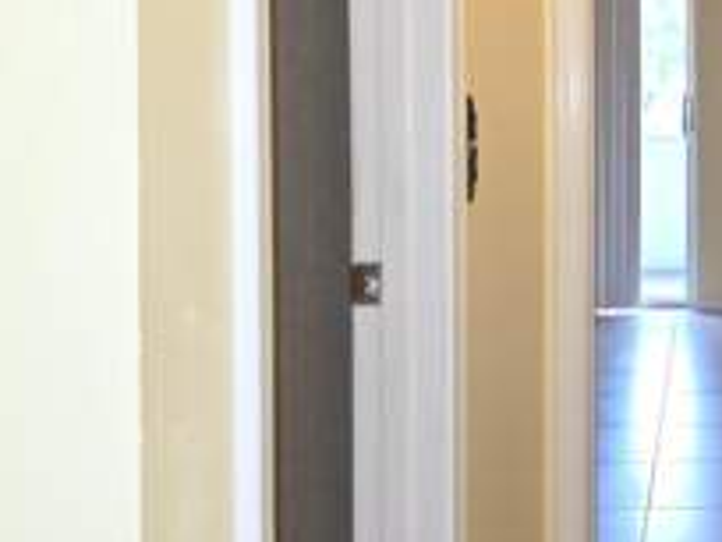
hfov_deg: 32.1
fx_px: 1126
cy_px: 115
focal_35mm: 54
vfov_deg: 26.6
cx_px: 761
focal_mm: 6.3
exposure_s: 1/30
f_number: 1.7
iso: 100
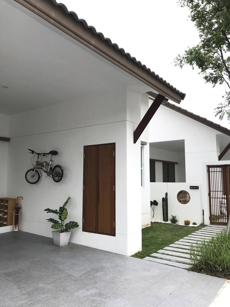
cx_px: 115
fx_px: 248
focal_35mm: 28
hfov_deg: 49.7
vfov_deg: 63.4
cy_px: 154
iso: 20
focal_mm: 3.99
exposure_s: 1/331
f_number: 1.8
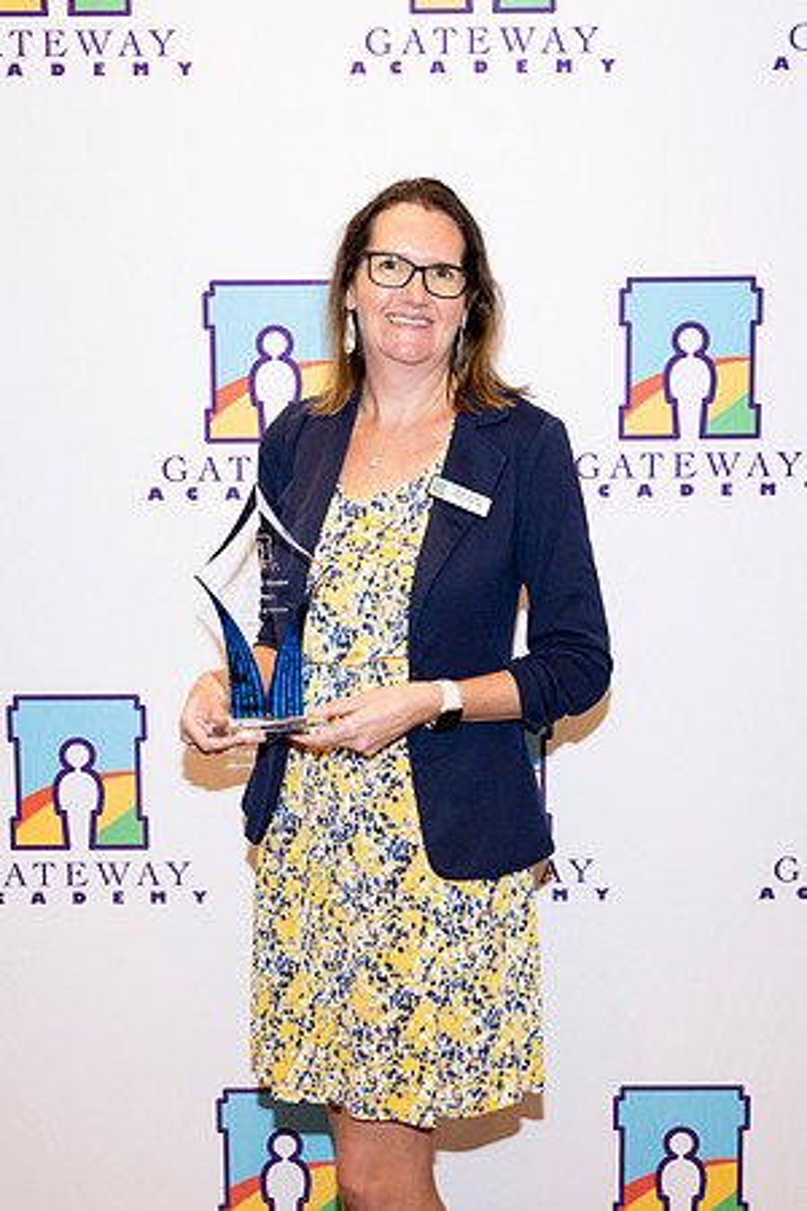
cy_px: 606
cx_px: 426
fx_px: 1744
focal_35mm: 52
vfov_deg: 38.3
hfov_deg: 26.1
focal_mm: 34.5
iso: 1000
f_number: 5.6
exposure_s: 1/125
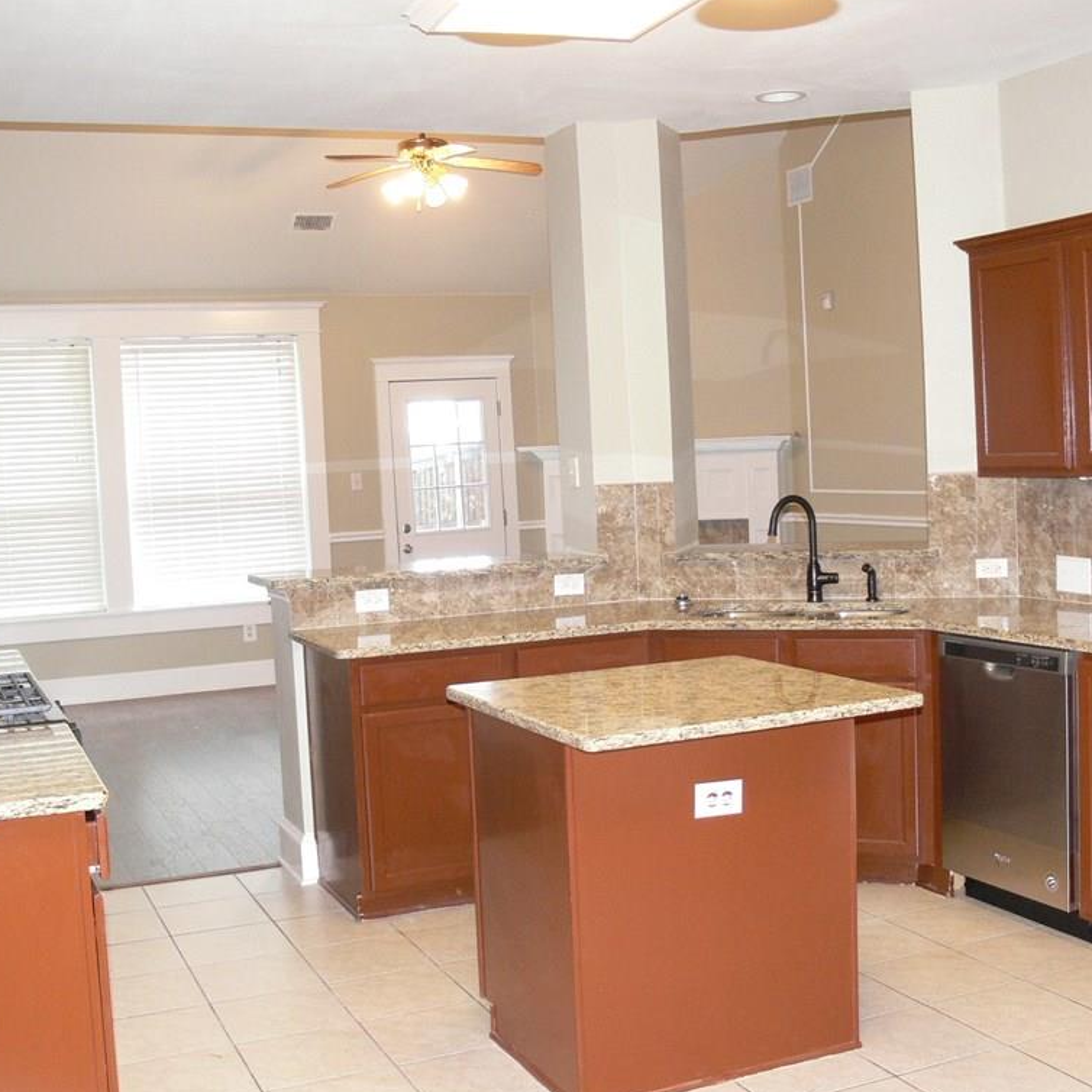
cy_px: 543
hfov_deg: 40.0
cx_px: 584
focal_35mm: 42
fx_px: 1499
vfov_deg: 40.0
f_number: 2.8
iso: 250
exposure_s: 1/30
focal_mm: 7.4
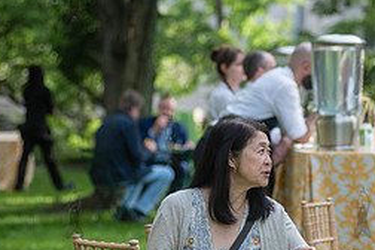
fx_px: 2698
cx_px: 362
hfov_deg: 7.9
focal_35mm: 259
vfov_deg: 5.3
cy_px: 212
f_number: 4
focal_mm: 112
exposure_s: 1/1600
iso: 1000
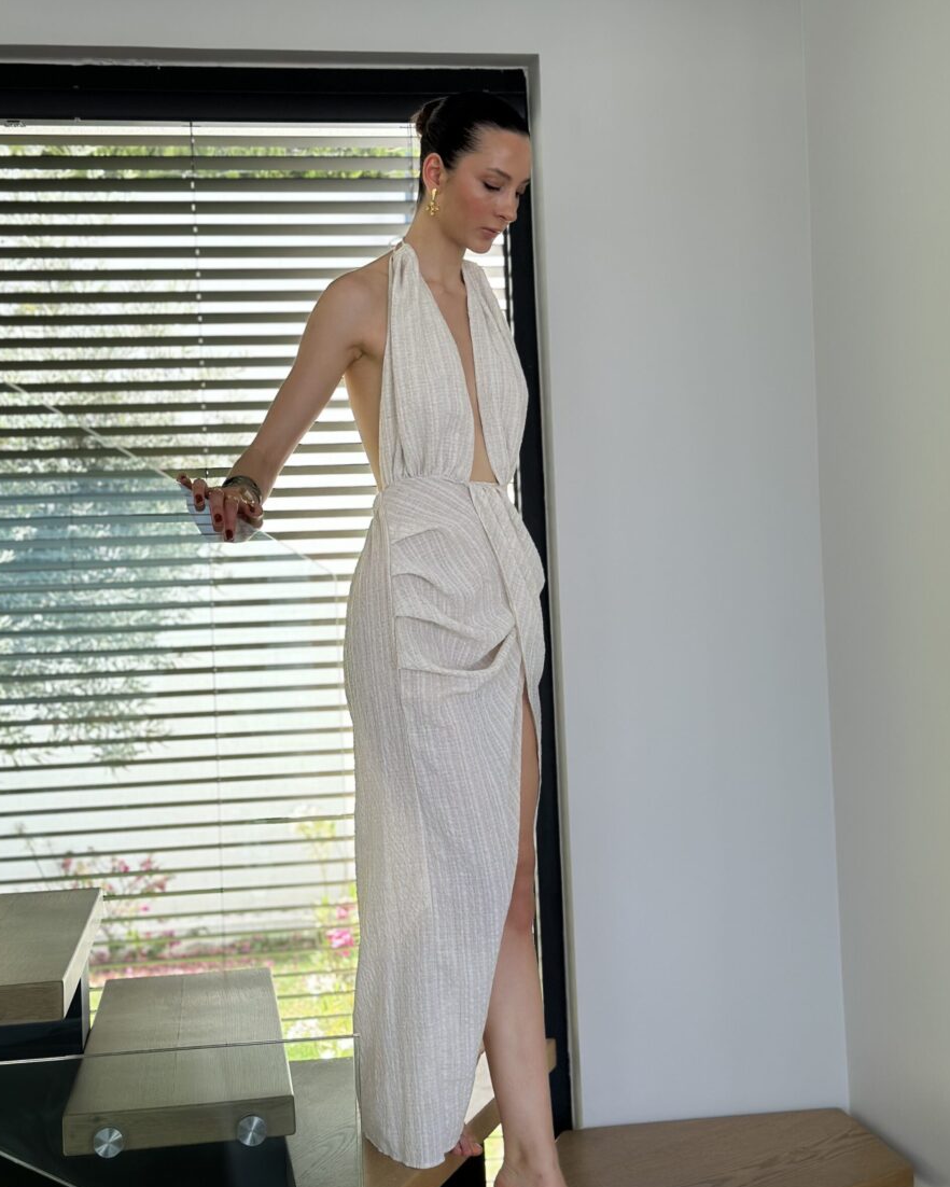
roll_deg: +2.0
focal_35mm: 51
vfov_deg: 36.6
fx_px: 1792
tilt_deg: +0.7
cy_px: 609
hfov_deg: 29.7
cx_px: 476
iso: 80
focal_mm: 6.86
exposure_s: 1/623
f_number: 1.78
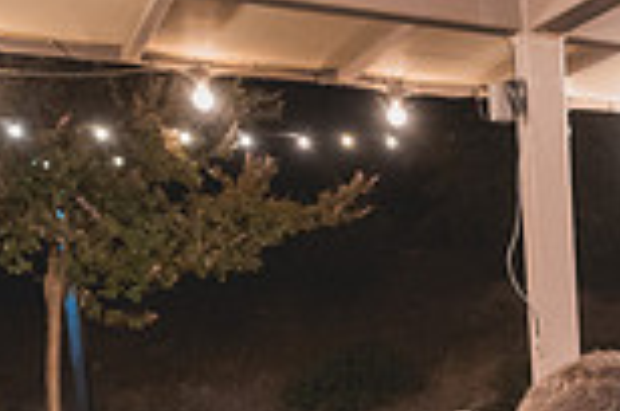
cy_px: 546
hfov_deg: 23.3
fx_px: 1169
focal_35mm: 68
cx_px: 954
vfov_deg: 18.4
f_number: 2.8
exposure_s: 1/125
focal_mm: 18
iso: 3200
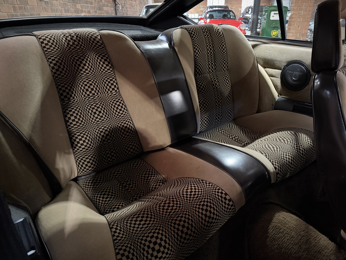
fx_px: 240
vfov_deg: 56.8
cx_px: 173
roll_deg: +0.0
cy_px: 130
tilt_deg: -25.4
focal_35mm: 24
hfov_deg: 71.6
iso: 1250
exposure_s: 1/30
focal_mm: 6.76
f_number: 1.78
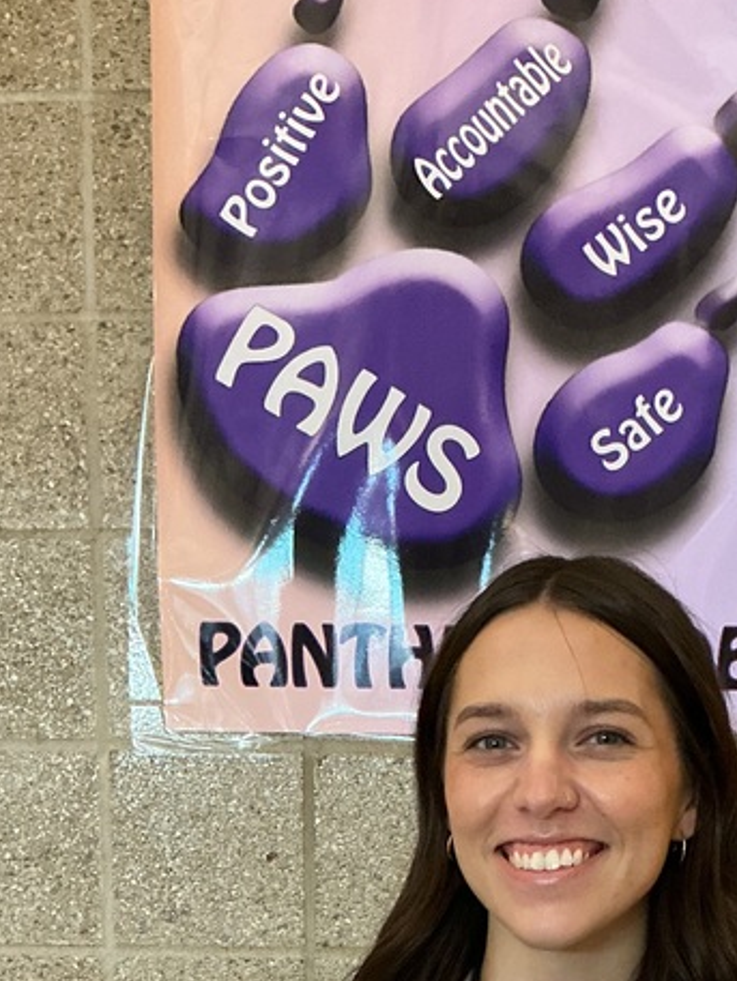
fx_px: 1844
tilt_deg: -5.7
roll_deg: -0.4
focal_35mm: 65
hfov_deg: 22.4
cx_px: 567
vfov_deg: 27.5
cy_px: 1050
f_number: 1.8
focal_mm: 3
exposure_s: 1/60
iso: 250
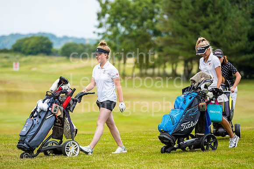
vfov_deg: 6.2
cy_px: 93
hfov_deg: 9.3
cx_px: 114
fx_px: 1561
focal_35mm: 221
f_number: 4
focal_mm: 200
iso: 250
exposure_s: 1/800
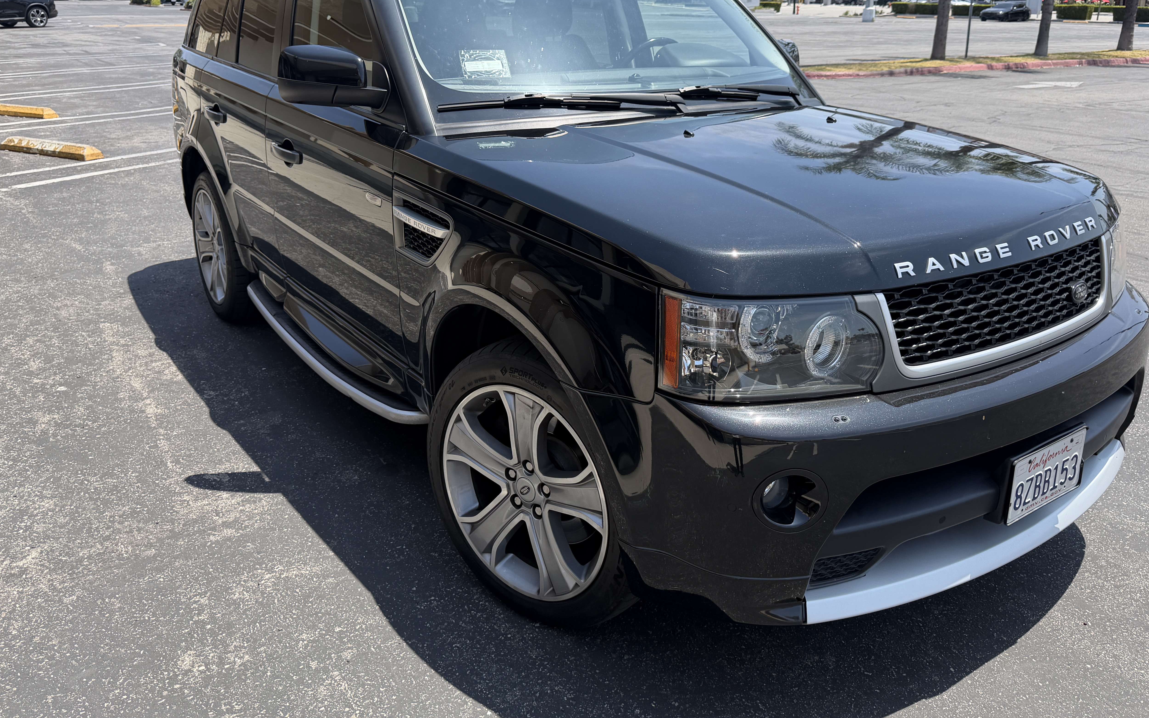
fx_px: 908
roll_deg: +0.4
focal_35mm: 29
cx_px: 619
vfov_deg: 42.9
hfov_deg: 64.5
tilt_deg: -18.4
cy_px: 276
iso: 80
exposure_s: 1/2299
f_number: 1.78
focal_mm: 6.76
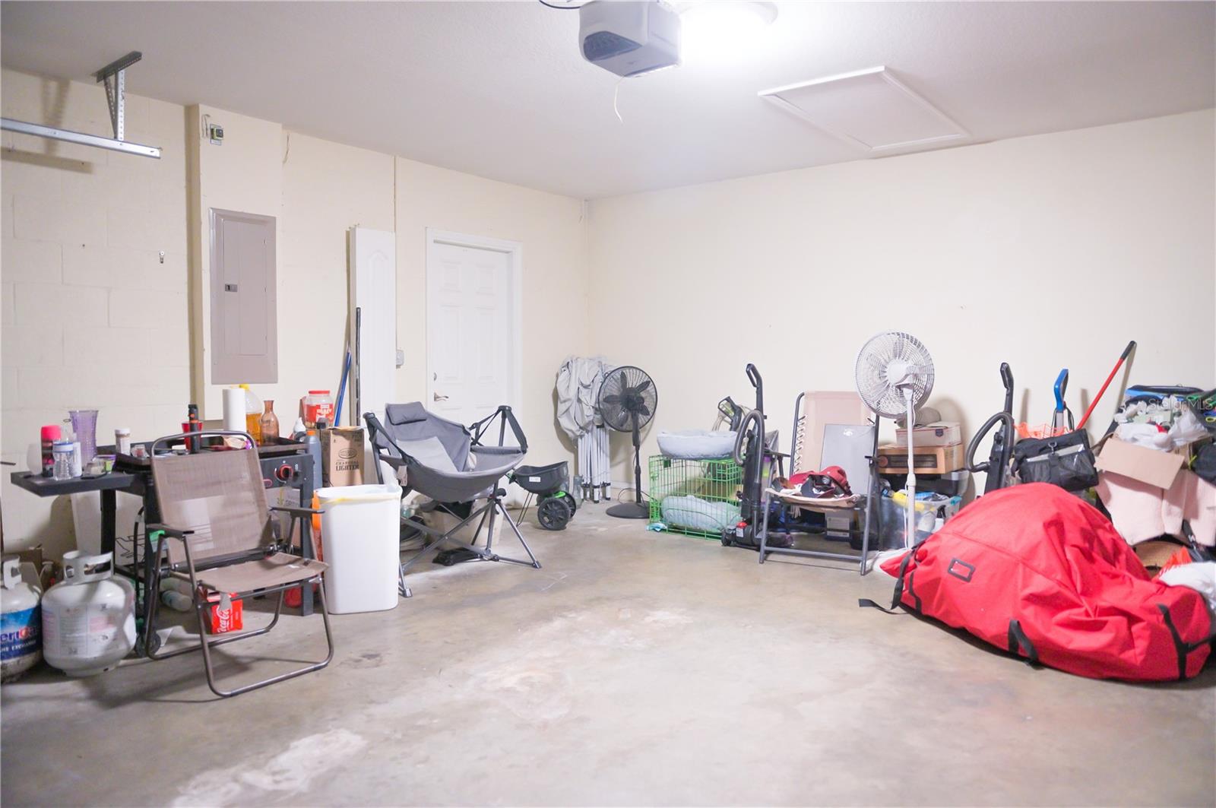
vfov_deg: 53.0
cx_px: 608
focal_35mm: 24
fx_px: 810
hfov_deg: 73.8
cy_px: 404
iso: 1250
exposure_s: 1/60
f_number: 2.8
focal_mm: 24
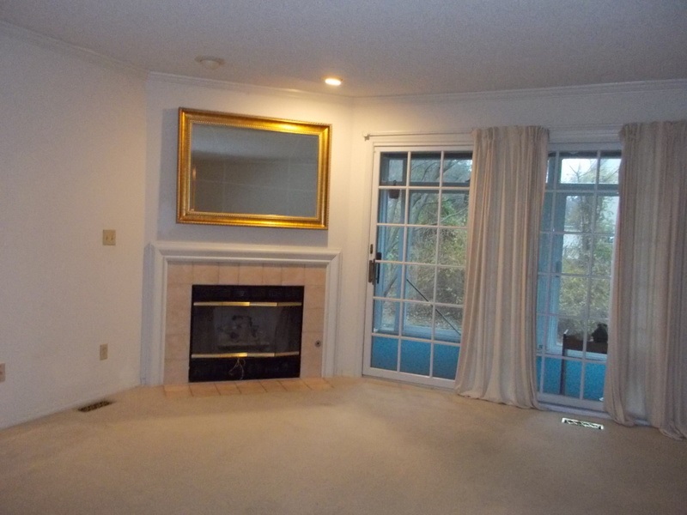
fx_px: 576
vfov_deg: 48.2
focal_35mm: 29
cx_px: 344
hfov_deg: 61.7
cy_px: 258
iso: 800
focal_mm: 4.1
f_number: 3.3
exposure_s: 1/30
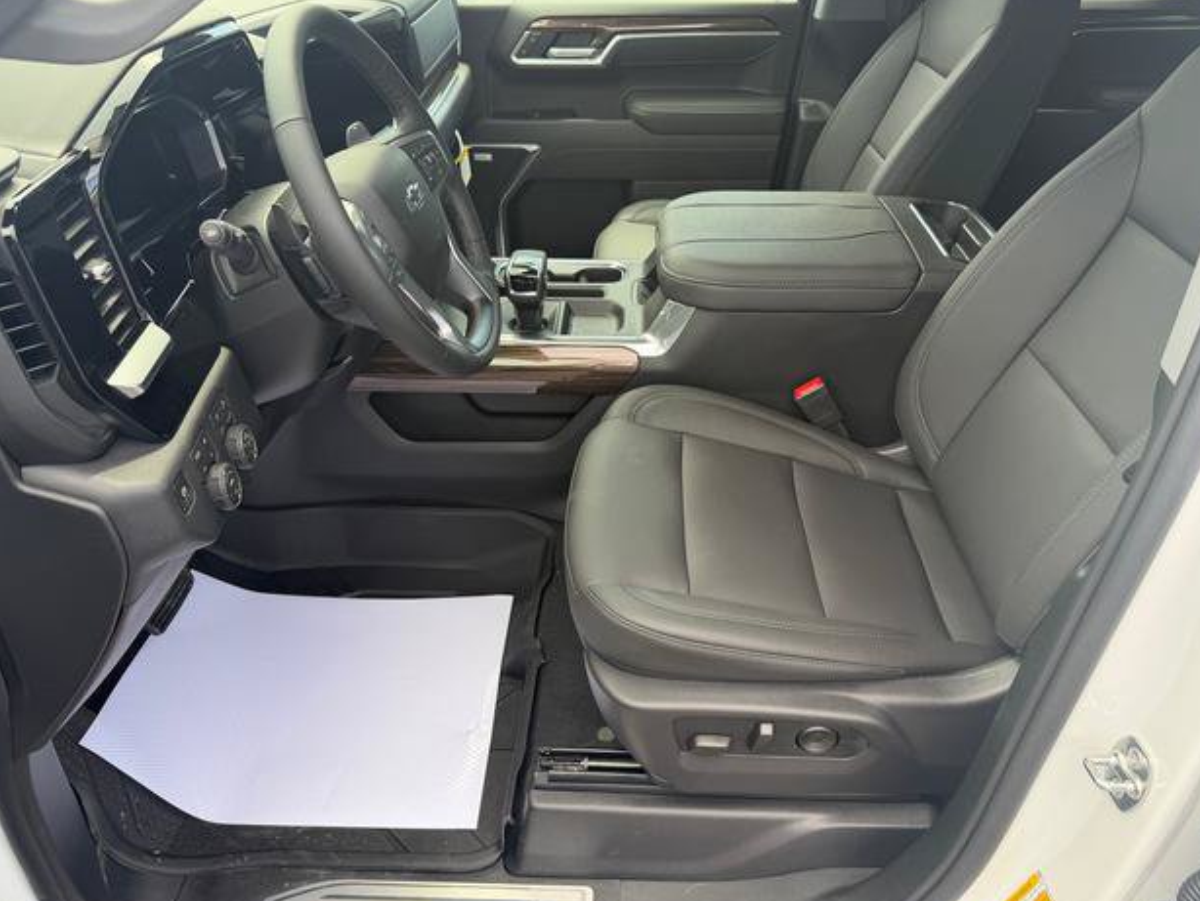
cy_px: 461
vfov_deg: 54.9
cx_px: 620
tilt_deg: -37.4
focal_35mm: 25
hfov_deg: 69.4
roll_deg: +0.0
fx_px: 867
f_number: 1.78
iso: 80
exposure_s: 1/335
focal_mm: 6.76
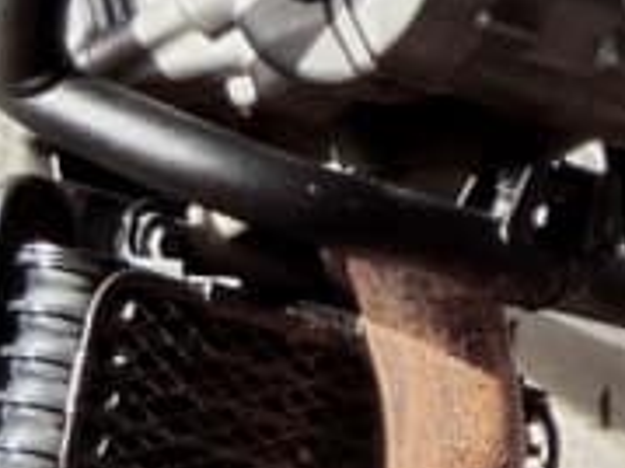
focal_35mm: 703
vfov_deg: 2.1
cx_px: 1906
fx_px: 12684
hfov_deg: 2.8
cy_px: -28
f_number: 4.2
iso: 80
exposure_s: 1/500
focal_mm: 18.7
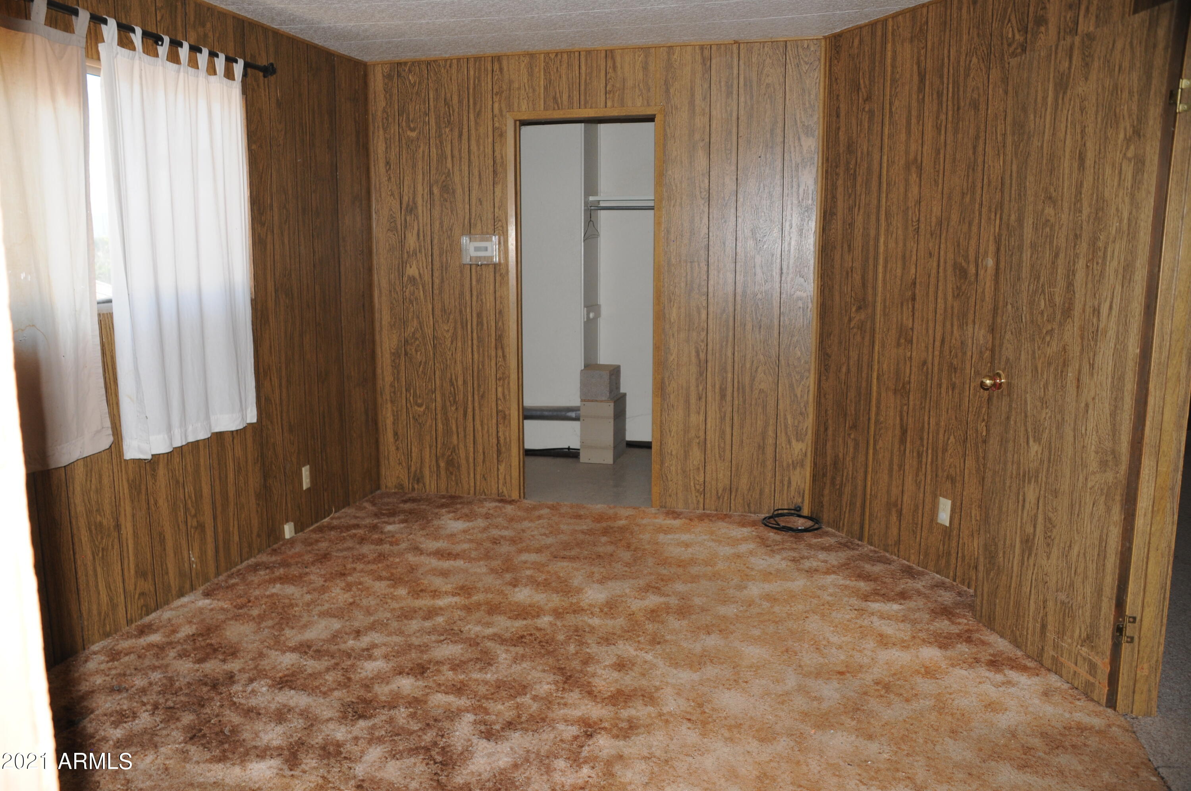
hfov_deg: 62.0
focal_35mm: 30
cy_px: 396
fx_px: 991
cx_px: 596
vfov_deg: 43.5
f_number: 3.5
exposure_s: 1/250
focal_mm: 20
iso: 320
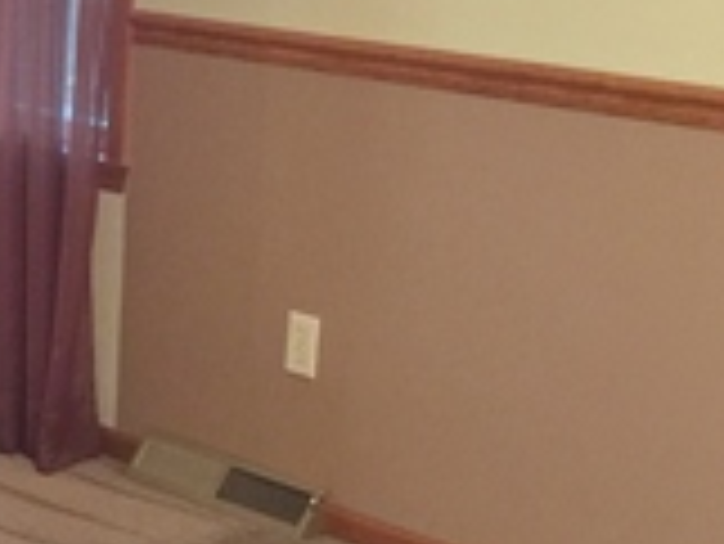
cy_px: 342
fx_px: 2407
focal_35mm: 115
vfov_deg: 12.9
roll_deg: -0.3
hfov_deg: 15.5
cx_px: -436
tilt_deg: -15.0
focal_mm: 4.15
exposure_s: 1/10
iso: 125
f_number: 2.2
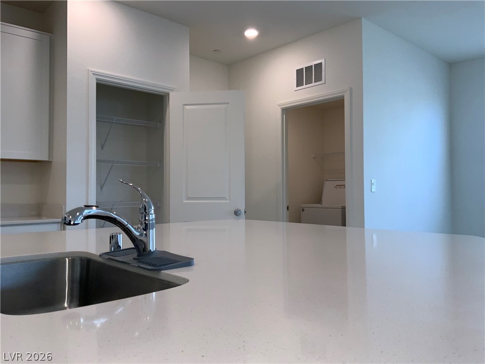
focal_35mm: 29
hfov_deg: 61.7
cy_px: 182
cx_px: 242
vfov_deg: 48.2
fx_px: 406
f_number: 1.8
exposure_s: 1/120
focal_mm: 3
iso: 32
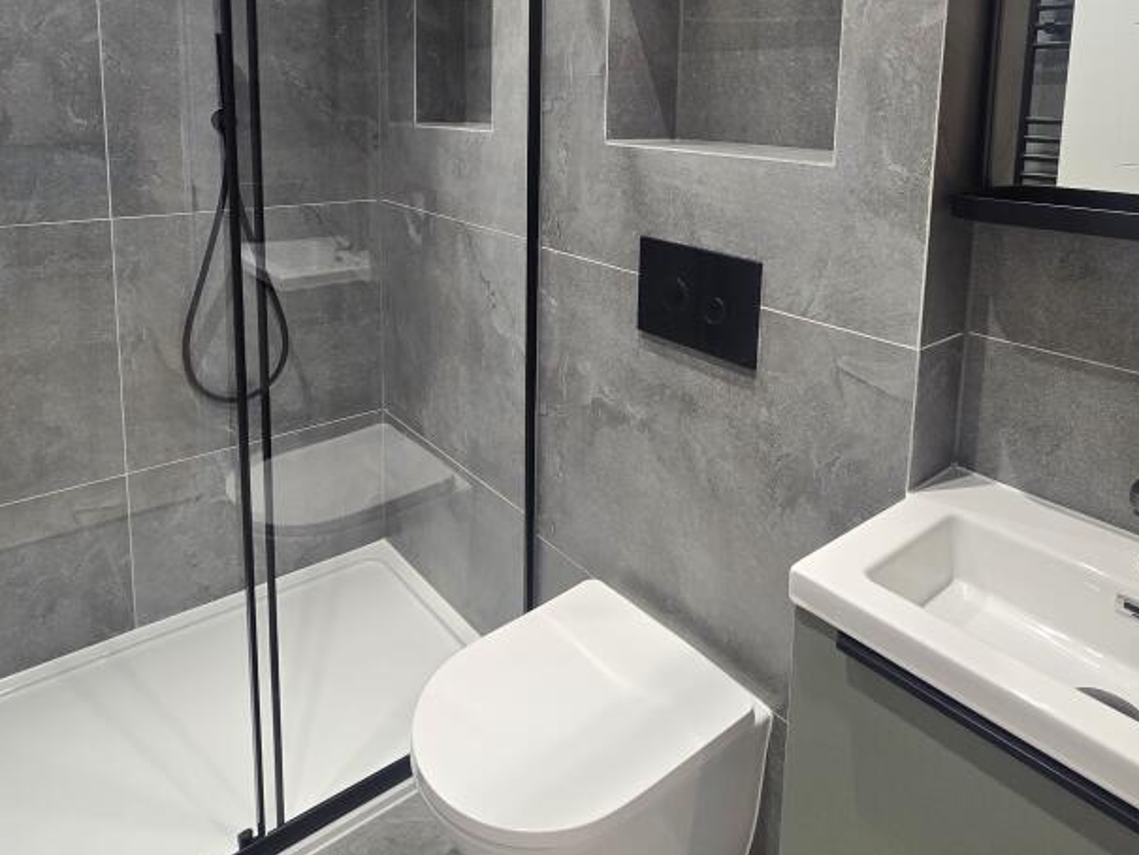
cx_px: 587
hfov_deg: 76.4
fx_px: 724
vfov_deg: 57.7
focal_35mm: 22
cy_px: 205
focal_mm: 2.2
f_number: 2.2
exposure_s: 1/50
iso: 125
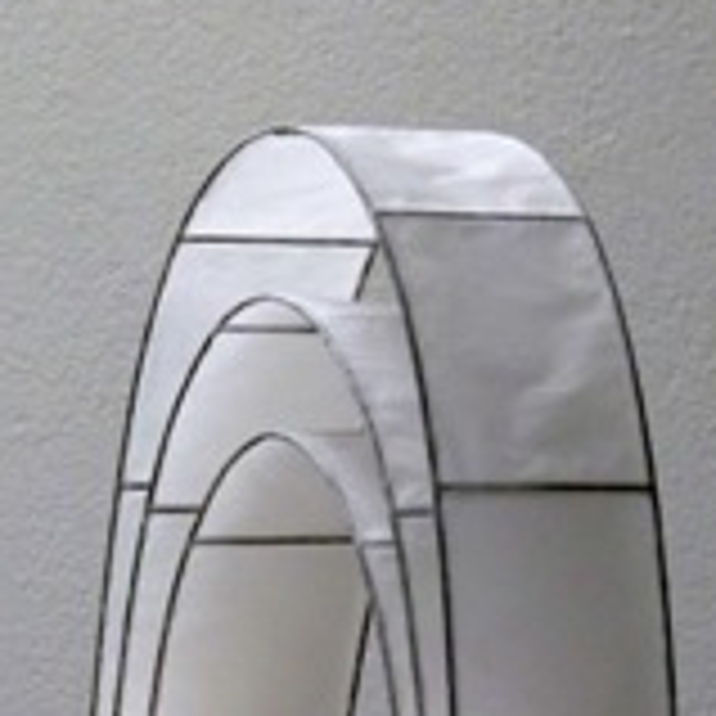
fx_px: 7208
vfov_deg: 5.7
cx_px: 383
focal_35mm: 308
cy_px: 675
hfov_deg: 5.7
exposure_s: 1/80
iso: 160
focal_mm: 27.8
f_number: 3.7
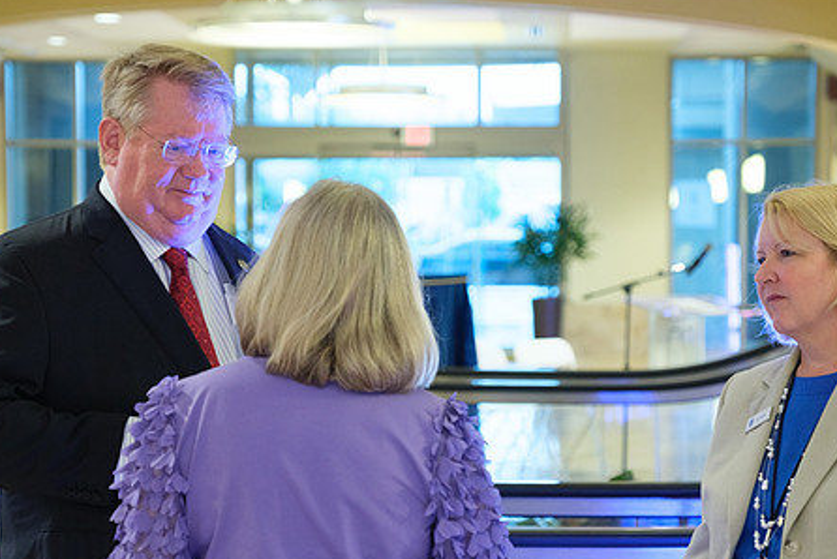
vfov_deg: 13.2
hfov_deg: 19.6
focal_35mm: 104
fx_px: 2419
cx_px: 441
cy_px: 350
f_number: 2.8
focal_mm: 53.3
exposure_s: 1/40
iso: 1000
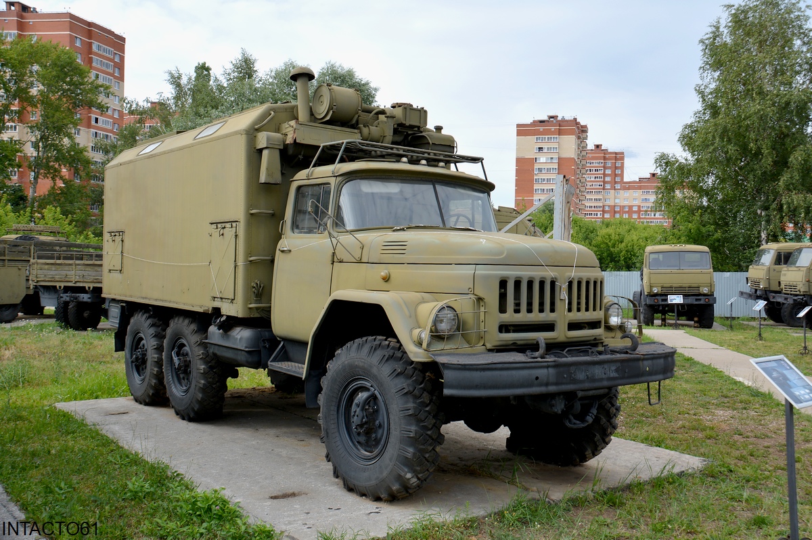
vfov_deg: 39.9
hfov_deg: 57.3
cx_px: 406
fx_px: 744
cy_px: 270
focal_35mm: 33
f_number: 8
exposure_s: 1/250
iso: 140
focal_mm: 22
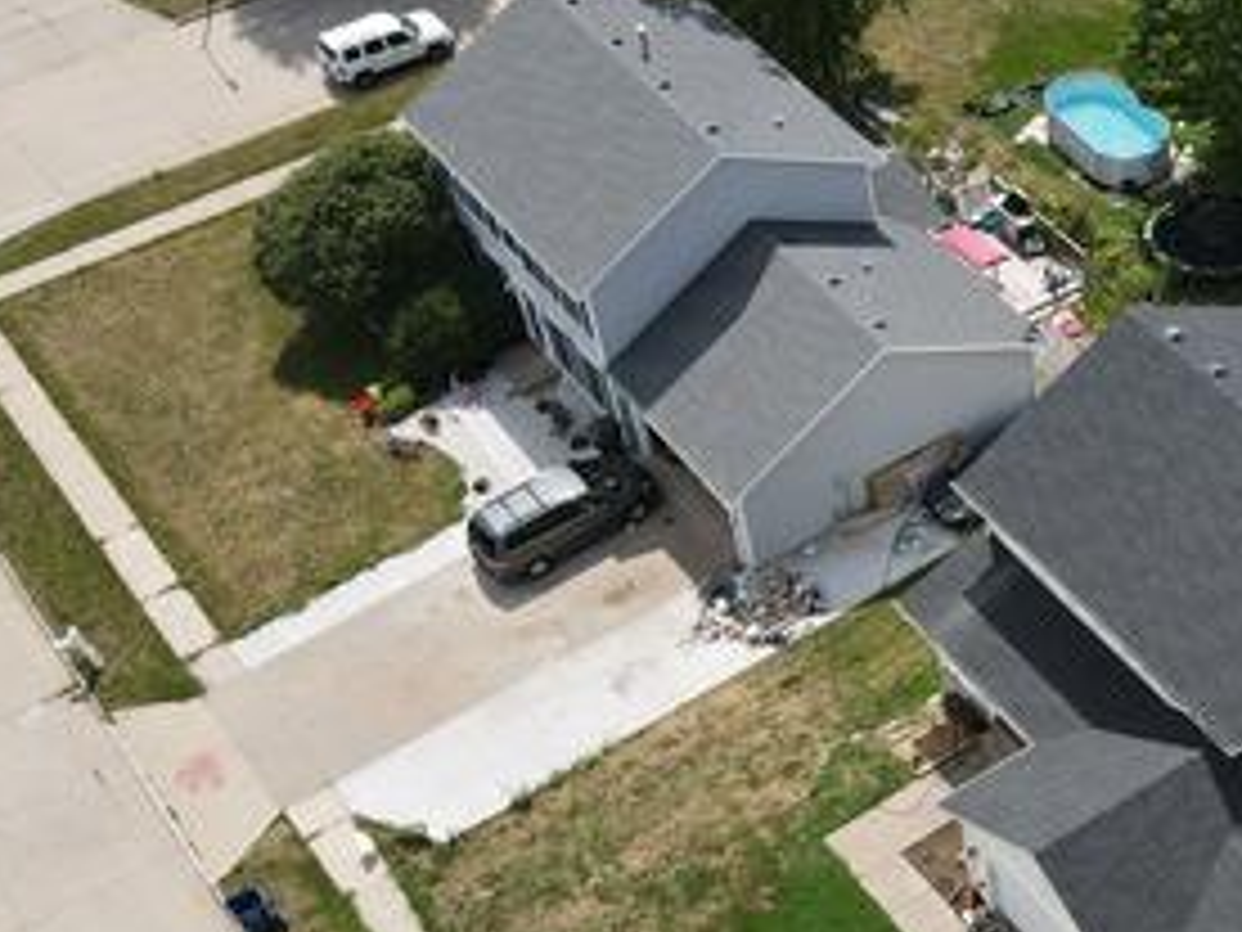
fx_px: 2081
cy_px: 815
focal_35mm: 58
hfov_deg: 30.8
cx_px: 1240
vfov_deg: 24.6
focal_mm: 4.5
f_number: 2.8
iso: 100
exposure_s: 1/640
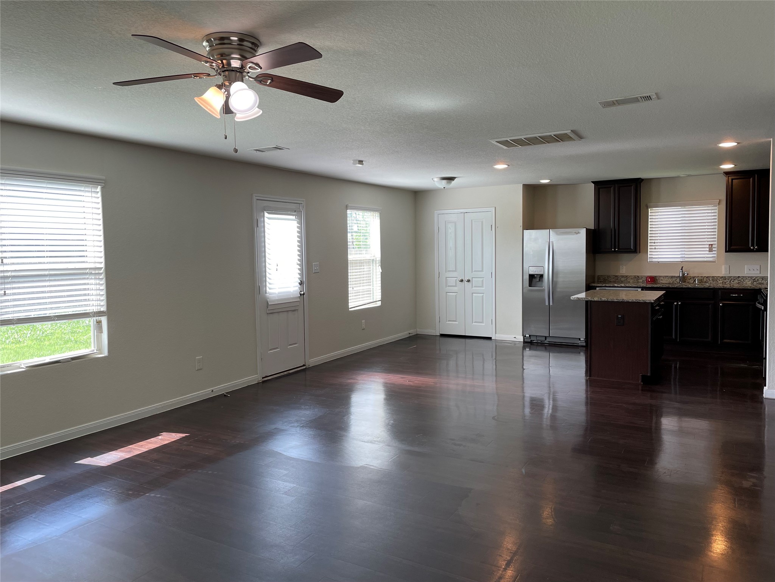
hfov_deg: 67.3
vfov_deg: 53.1
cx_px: 388
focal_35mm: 26
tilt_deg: -3.2
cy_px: 291
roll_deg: +1.3
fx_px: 582
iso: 50
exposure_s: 1/120
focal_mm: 4.2
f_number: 1.6
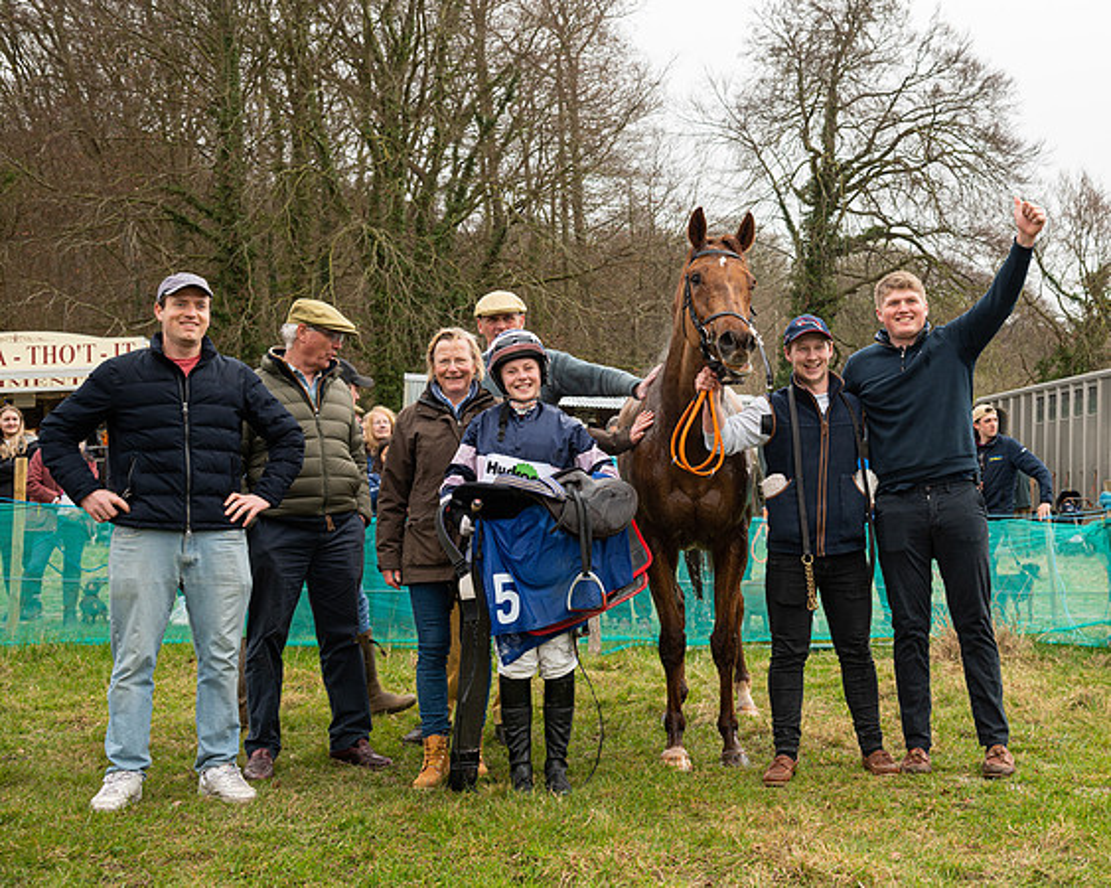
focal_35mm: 49
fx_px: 1600
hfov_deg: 37.8
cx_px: 753
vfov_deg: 31.0
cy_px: 384
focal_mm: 38
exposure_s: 1/250
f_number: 5
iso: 200
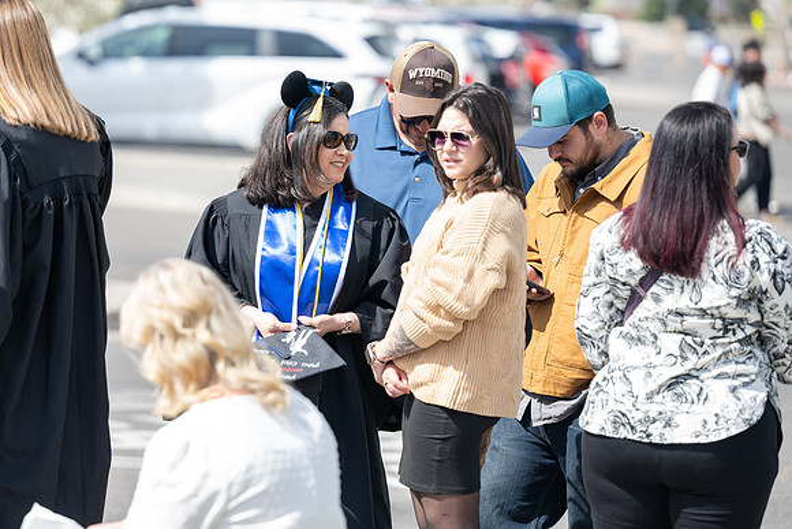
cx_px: 287
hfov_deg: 9.8
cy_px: 237
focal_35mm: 210
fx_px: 4627
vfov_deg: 6.5
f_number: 3.5
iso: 50
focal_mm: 165
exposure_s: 1/320
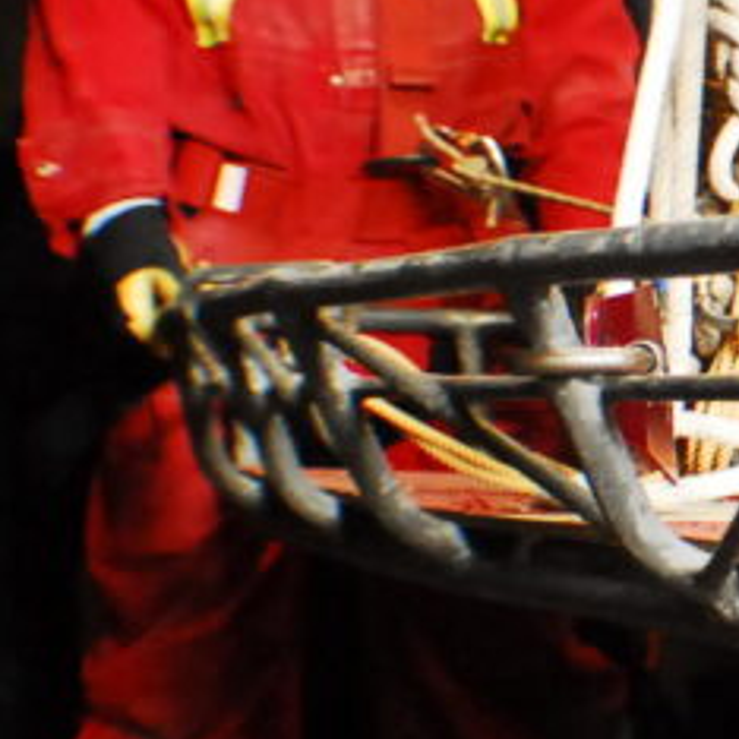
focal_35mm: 190
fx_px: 4589
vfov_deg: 9.2
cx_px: 1052
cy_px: 213
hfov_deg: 9.0
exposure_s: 1/100
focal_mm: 34
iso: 1250
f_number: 3.5
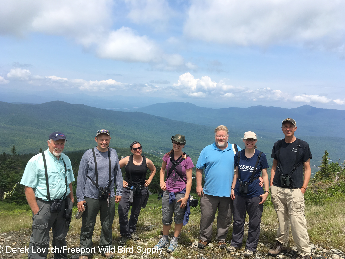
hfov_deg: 60.0
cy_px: 132
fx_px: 299
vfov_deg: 46.8
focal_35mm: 30
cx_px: 172
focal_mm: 4.15
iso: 25
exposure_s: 1/1040
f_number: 2.2
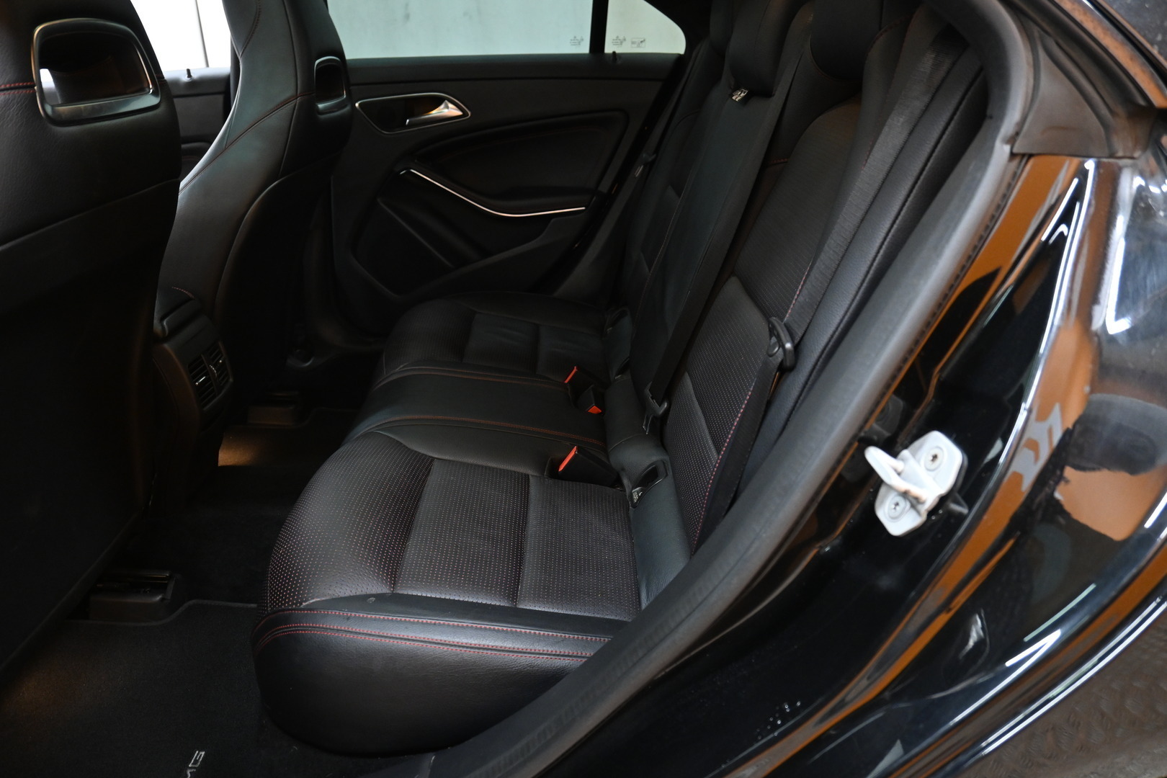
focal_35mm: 26
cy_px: 389
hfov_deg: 68.9
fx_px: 851
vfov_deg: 49.1
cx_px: 584
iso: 1800
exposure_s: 1/30
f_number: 3.5
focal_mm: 17.5
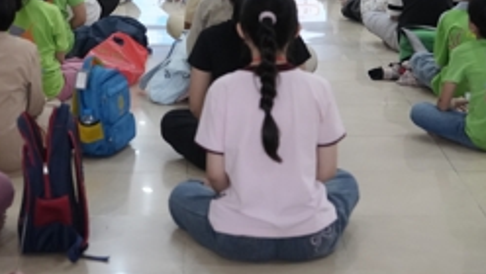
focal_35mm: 96
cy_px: -28
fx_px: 1238
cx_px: 161
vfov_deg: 12.4
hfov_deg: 22.1
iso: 4000
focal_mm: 35
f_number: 2.8
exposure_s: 1/320
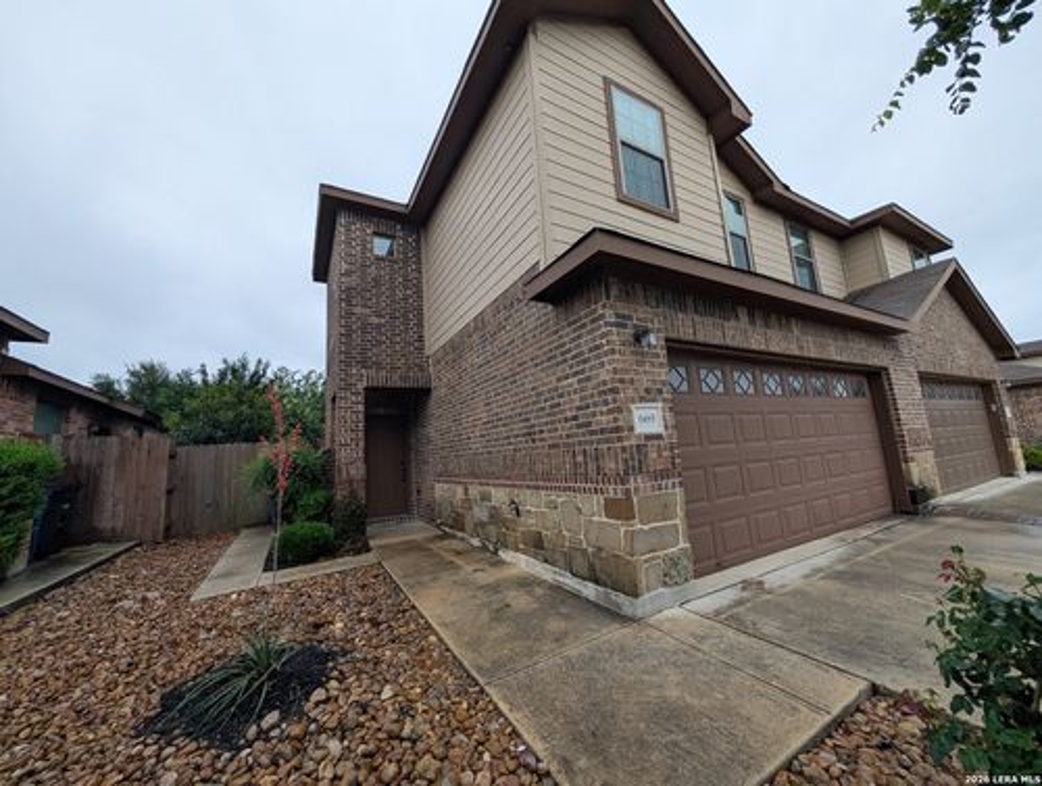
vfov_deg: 94.7
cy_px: 393
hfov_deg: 110.4
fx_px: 362
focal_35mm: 12
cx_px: 521
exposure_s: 1/915
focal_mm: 2.02
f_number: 1.7
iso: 51
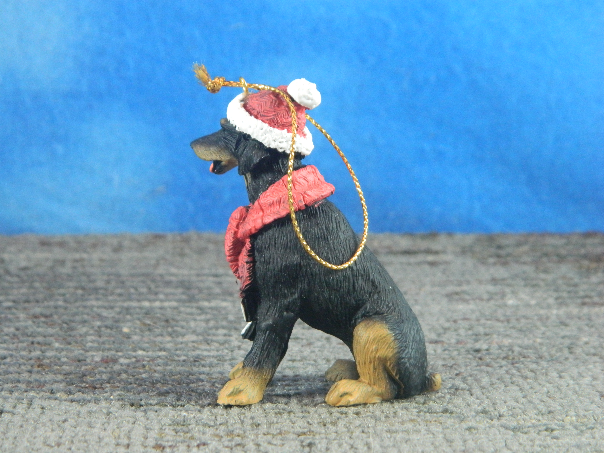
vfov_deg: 14.4
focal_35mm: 103
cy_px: 226
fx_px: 1797
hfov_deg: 19.1
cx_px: 302
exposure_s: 1/13
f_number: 4.5
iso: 400
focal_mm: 18.6
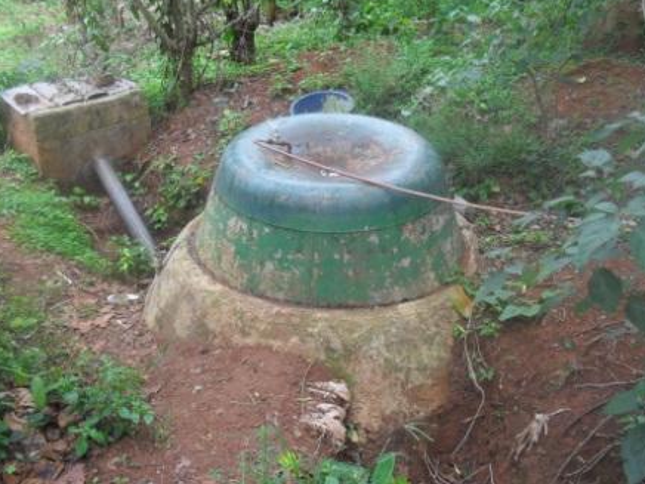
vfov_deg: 39.7
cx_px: 322
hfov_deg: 51.4
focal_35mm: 36
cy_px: 237
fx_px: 671
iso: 100
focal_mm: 6.3
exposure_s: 1/90
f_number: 3.2
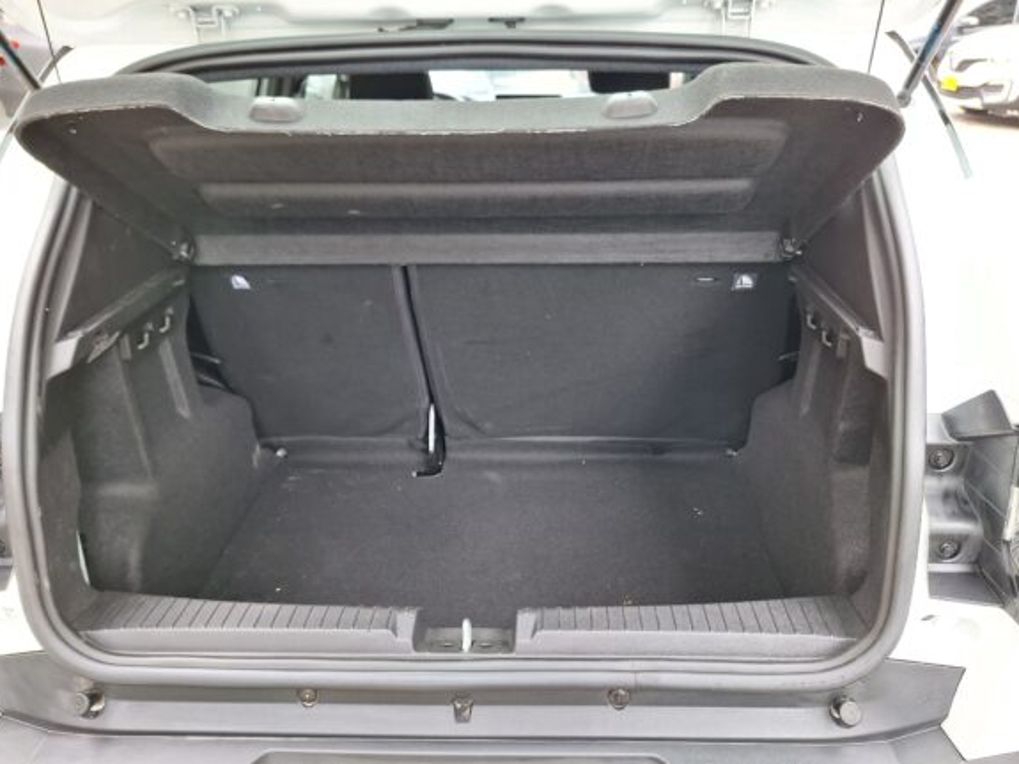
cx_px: 523
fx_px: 706
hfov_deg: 71.6
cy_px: 367
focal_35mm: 24
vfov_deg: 56.8
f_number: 1.8
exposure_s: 1/60
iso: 50
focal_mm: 5.54
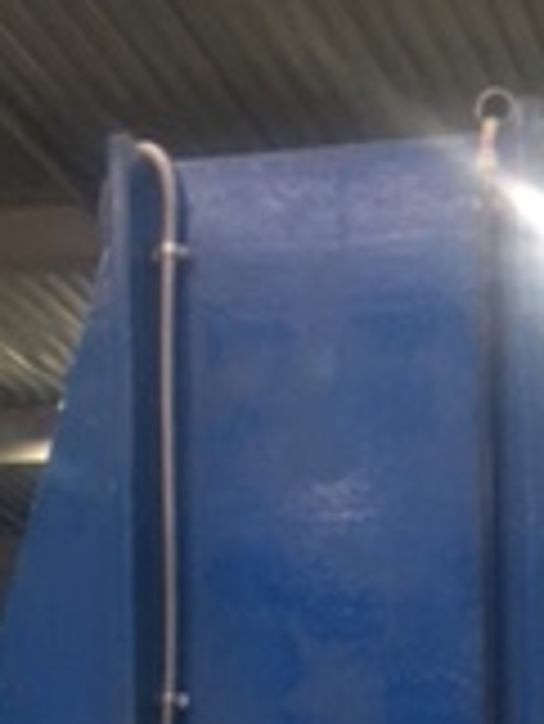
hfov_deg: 12.7
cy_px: 1043
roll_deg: +0.6
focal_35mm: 115
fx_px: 2406
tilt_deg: +5.1
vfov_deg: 15.9
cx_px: 548
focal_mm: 4.15
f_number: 2.2
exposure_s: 1/17
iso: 40
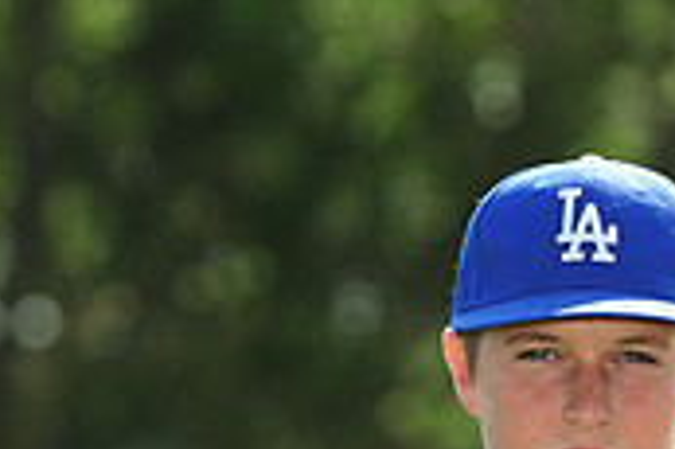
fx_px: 8486
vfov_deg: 3.0
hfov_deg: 4.6
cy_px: 617
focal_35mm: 453
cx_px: 538
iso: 320
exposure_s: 1/1600
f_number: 4.5
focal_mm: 135
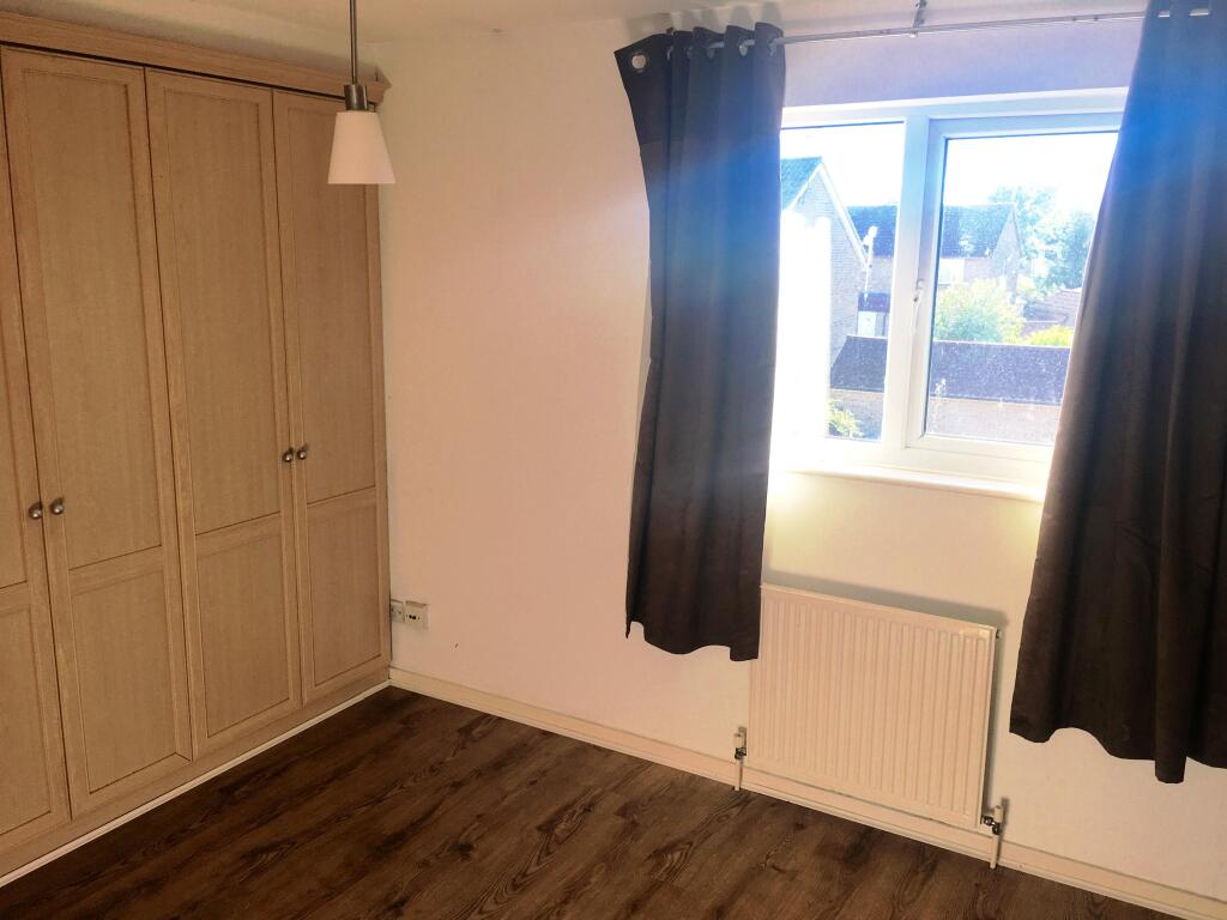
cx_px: 614
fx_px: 1028
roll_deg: -0.3
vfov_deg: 48.2
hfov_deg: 61.7
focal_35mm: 29
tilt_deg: -11.6
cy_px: 460
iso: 25
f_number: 2.2
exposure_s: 1/107
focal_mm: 4.15
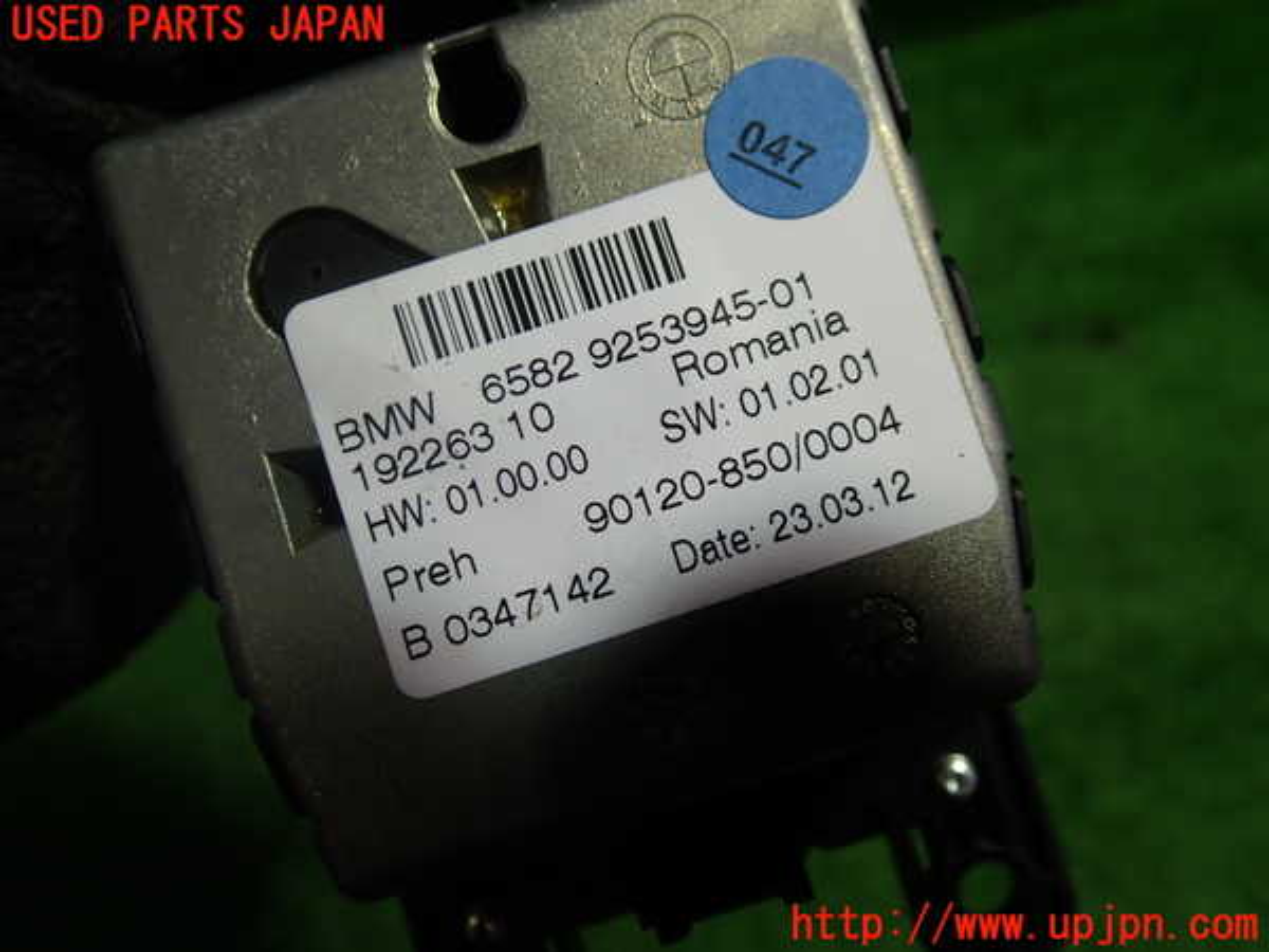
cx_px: 634
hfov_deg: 60.0
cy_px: 476
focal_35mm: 30
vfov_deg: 46.8
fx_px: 1100
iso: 125
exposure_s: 1/60
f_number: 2.3
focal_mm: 5.4
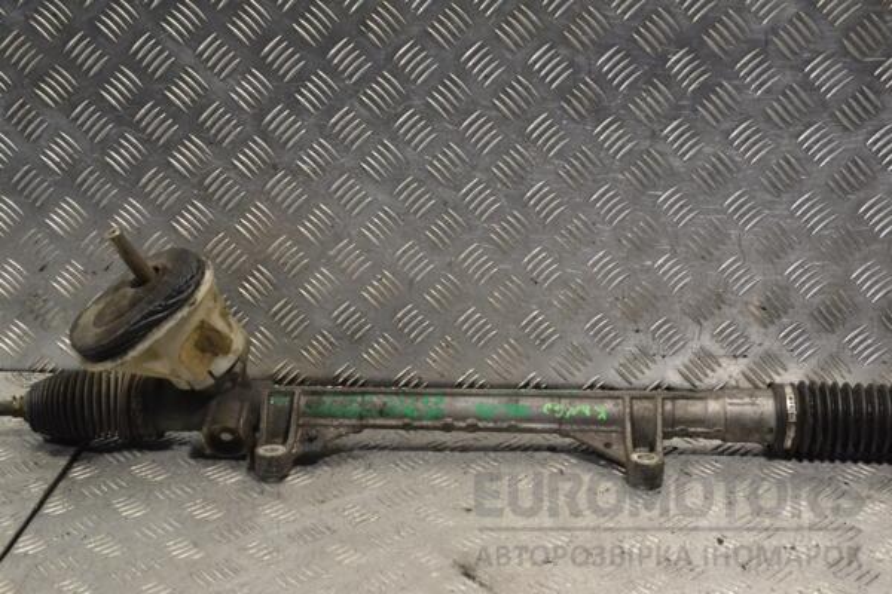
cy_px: 297
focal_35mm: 51
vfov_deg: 26.5
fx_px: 1264
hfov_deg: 38.9
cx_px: 446
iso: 3200
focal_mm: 34
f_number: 9
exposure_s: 1/320
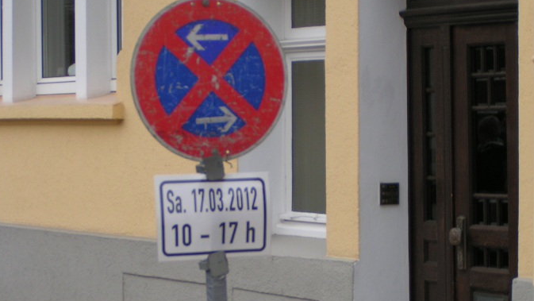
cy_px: 163
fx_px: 1742
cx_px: 247
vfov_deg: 9.9
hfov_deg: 17.4
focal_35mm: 123
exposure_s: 1/400
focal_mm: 14.5
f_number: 3.5
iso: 50
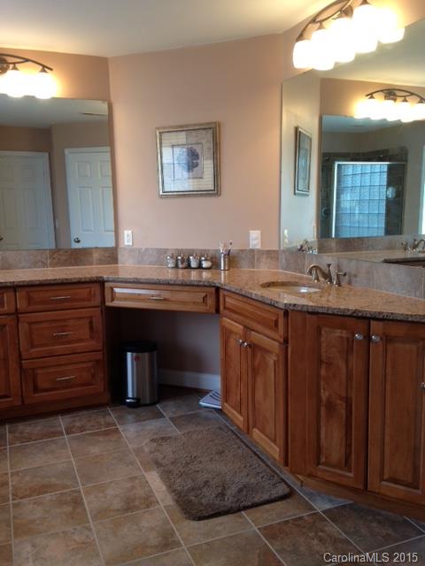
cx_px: 212
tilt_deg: -8.9
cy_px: 283
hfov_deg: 42.9
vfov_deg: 55.4
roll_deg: +1.3
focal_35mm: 33
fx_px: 540
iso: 64
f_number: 2.4
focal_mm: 4.12
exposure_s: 1/40
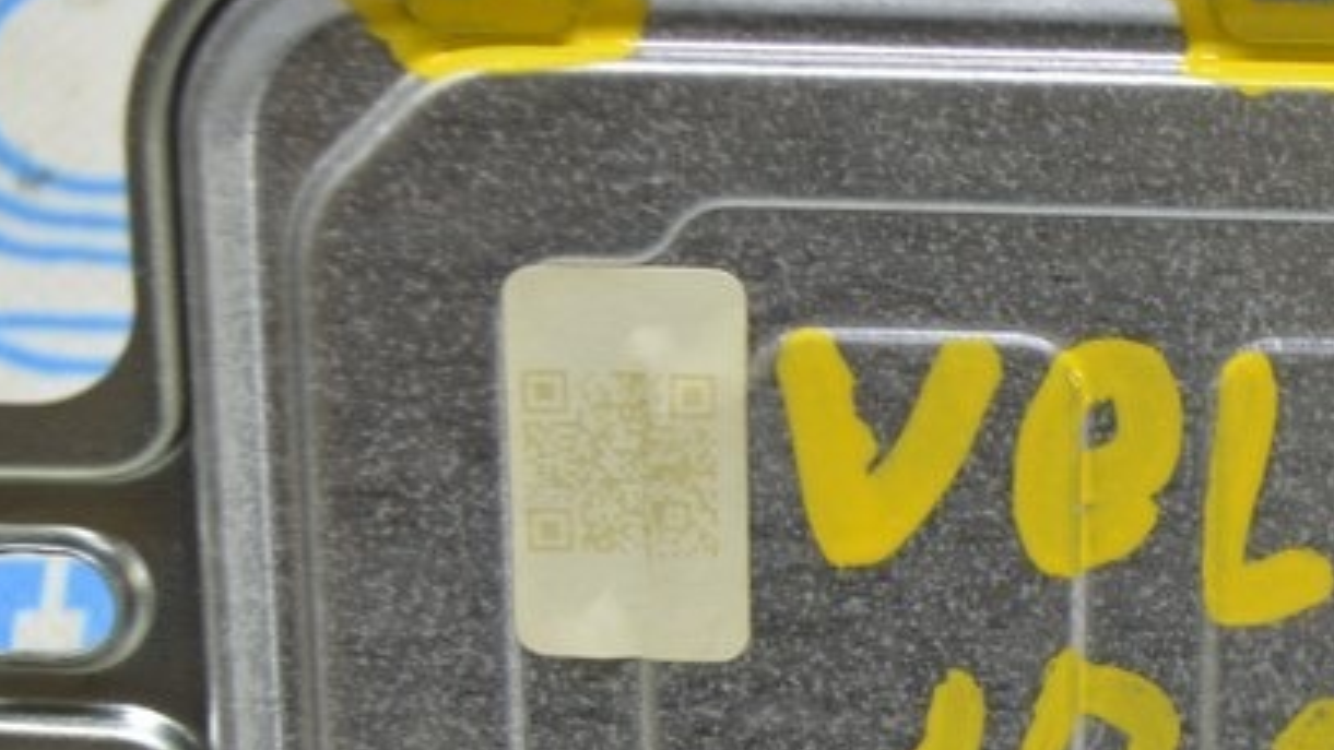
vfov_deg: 8.1
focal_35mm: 150
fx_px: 5306
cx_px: 1350
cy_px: 729
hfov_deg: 14.1
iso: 400
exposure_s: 1/20
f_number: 5.6
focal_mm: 38
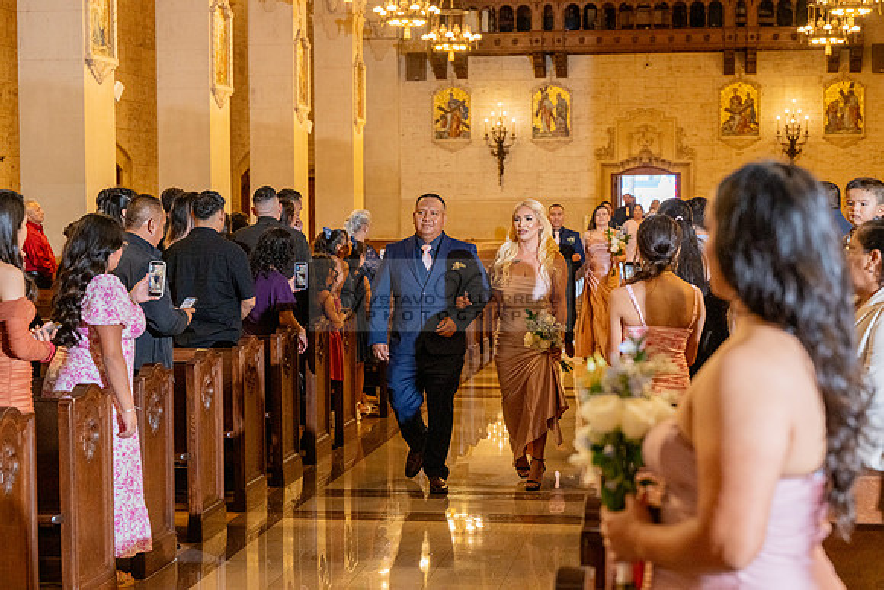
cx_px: 442
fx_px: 1719
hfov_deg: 28.8
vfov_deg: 19.5
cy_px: 295
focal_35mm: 70
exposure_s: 1/200
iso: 2000
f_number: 4.5
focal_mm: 70
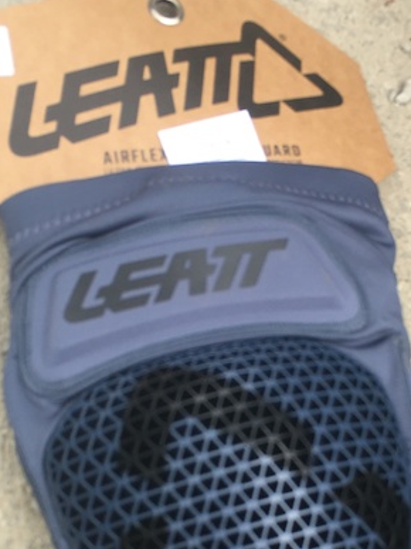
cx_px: 261
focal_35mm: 60
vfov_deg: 31.6
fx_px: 950
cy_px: 411
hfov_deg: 24.3
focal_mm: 4.15
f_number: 2.2
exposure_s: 1/197
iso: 25
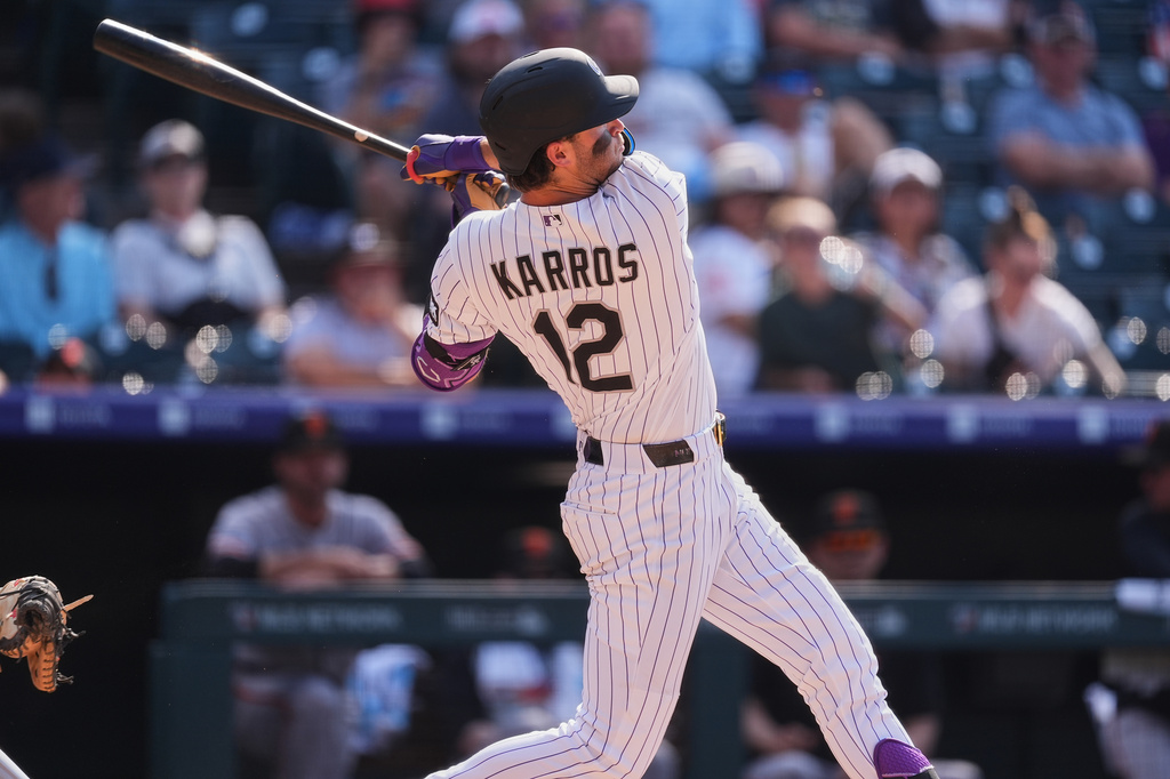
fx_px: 19493
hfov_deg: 3.4
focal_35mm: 600
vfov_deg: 2.3
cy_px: 390
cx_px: 585
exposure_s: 1/1600
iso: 400
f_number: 4
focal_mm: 600
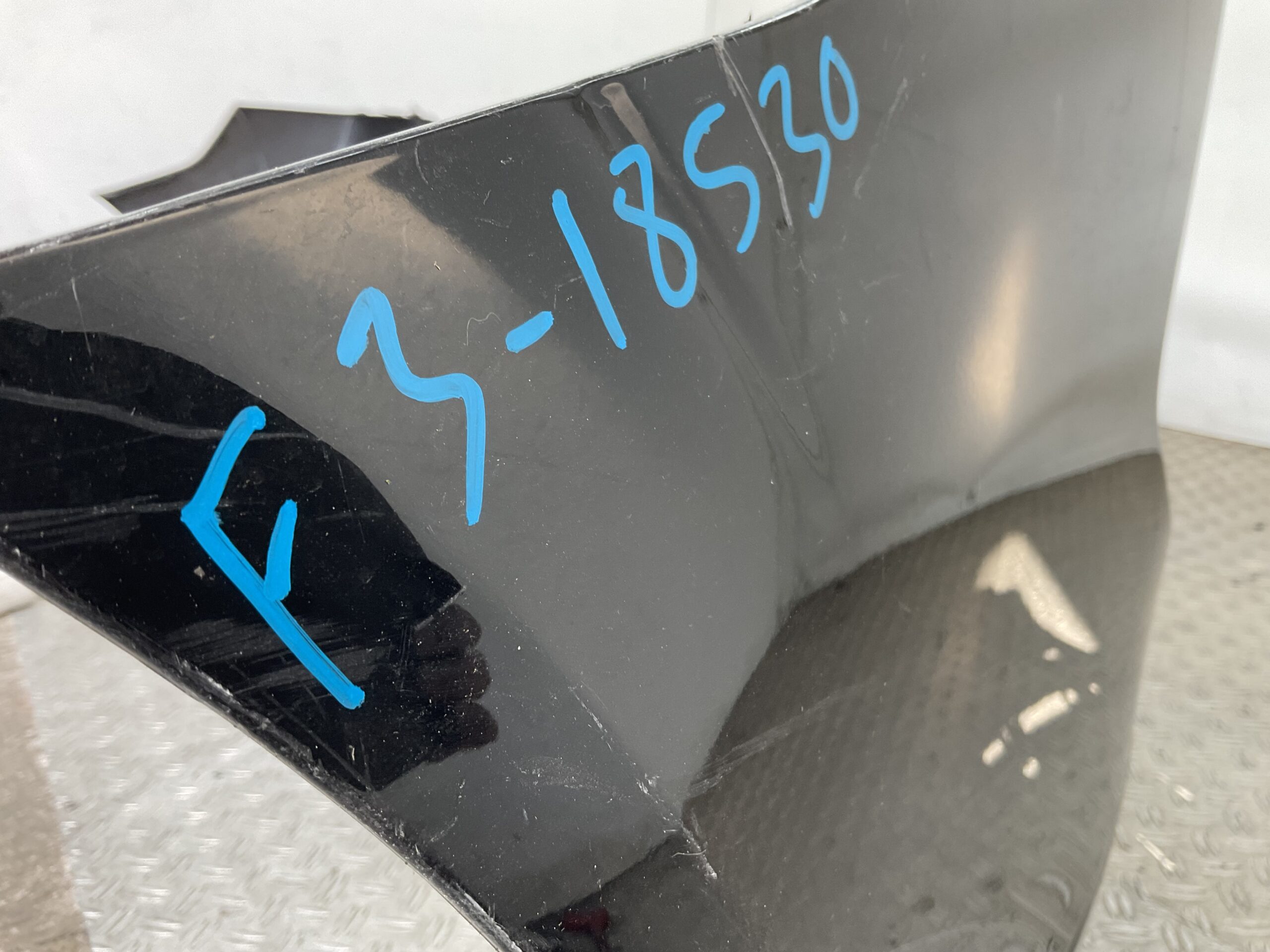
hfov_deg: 61.7
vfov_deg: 48.2
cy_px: 476
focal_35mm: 29
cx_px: 635
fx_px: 1064
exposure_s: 1/100
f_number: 1.8
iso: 50
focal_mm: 3
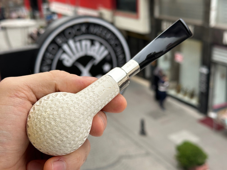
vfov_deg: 30.3
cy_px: 85
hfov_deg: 39.7
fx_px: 315
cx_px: 114
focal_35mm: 48
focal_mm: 6.86
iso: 64
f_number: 1.78
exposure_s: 1/221
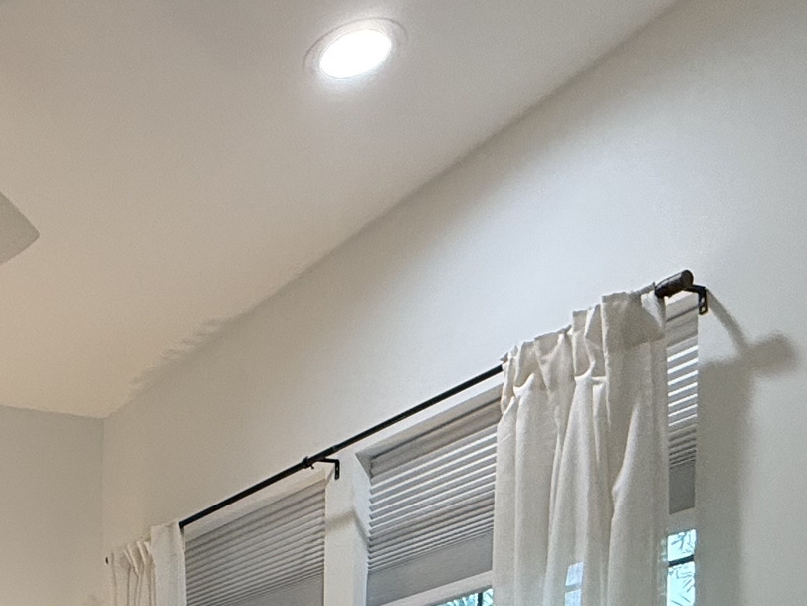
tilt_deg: -2.4
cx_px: -159
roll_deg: -0.7
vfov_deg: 23.7
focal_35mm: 49
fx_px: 1143
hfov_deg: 32.3
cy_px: 906
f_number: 2.2
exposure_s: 1/120
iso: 160
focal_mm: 2.22
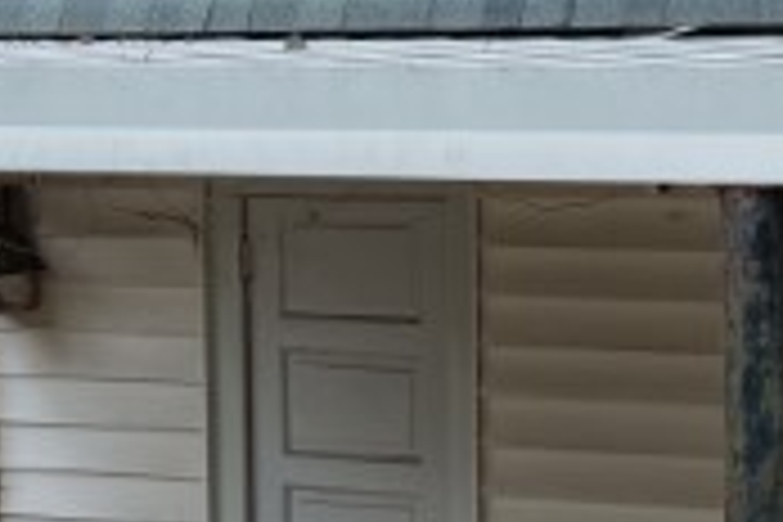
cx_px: 832
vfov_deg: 7.4
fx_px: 4023
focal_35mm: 185
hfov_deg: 11.0
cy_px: 558
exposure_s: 1/1000
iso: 250
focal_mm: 14.45
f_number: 2.8
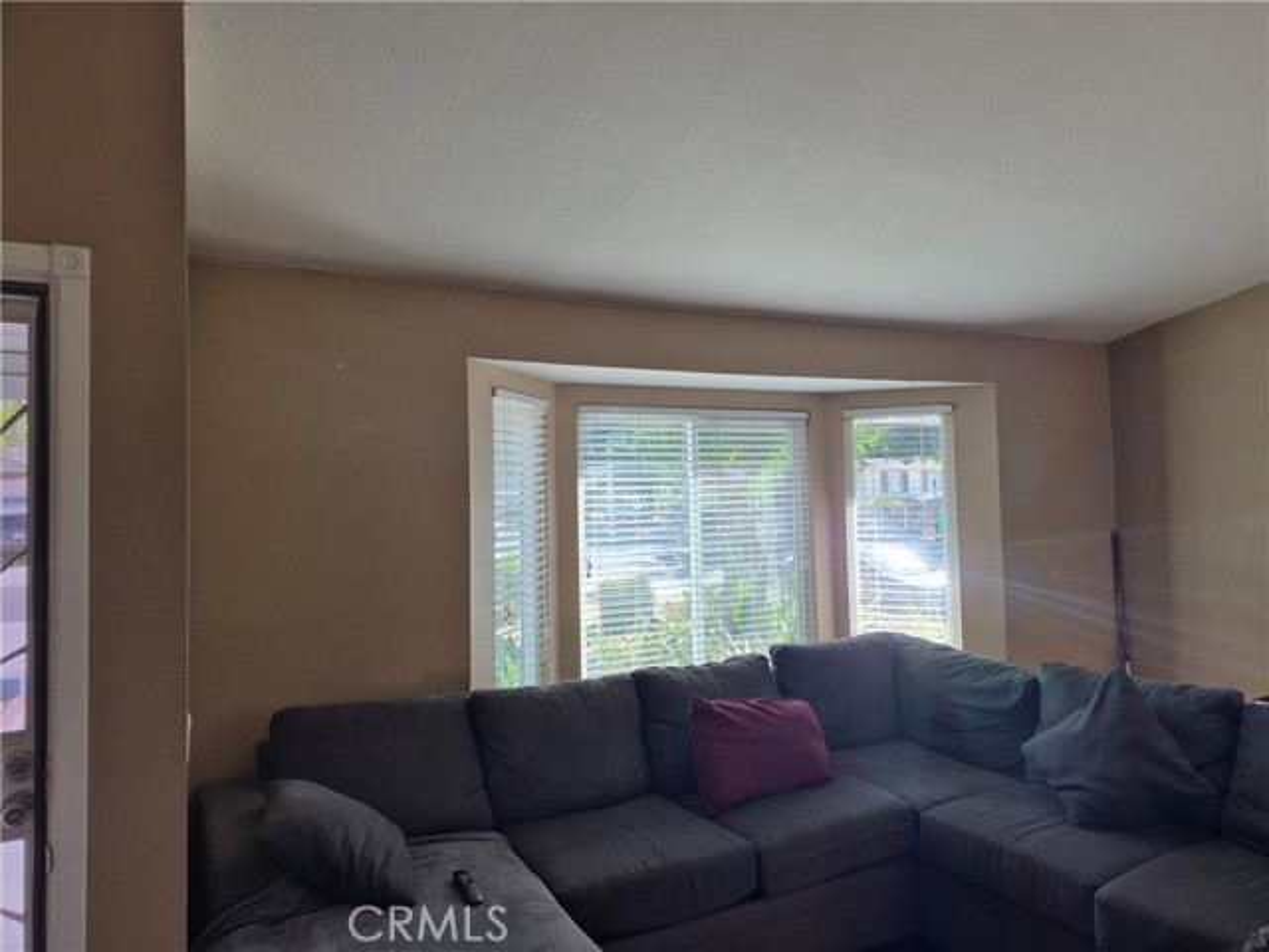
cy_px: 476
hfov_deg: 73.9
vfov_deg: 58.9
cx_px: 634
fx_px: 843
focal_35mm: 23
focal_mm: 5.4
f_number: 1.8
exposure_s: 1/180
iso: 50
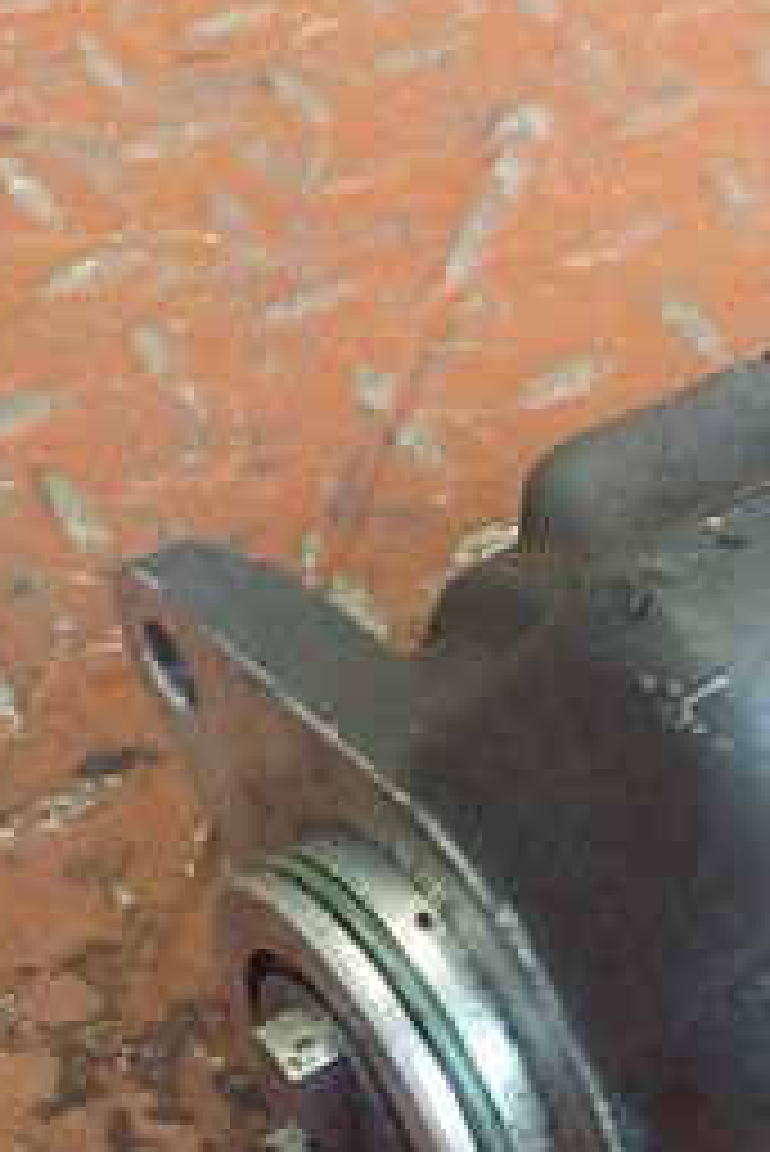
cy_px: 878
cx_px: 878
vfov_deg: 25.6
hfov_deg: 16.9
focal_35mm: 78
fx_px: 2499
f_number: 3.3
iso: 280
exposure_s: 1/30
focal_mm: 4.1
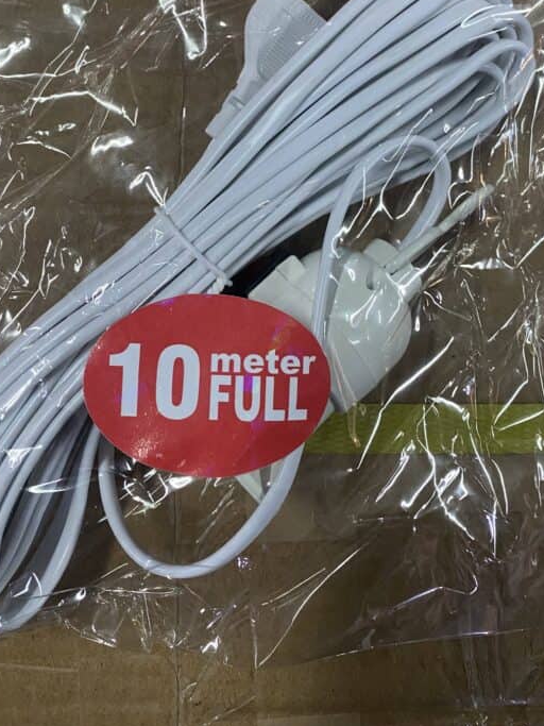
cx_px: 241
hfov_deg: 36.8
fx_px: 817
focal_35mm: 39
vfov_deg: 46.4
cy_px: 196
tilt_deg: -82.3
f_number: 1.8
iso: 320
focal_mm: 4.25
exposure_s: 1/50
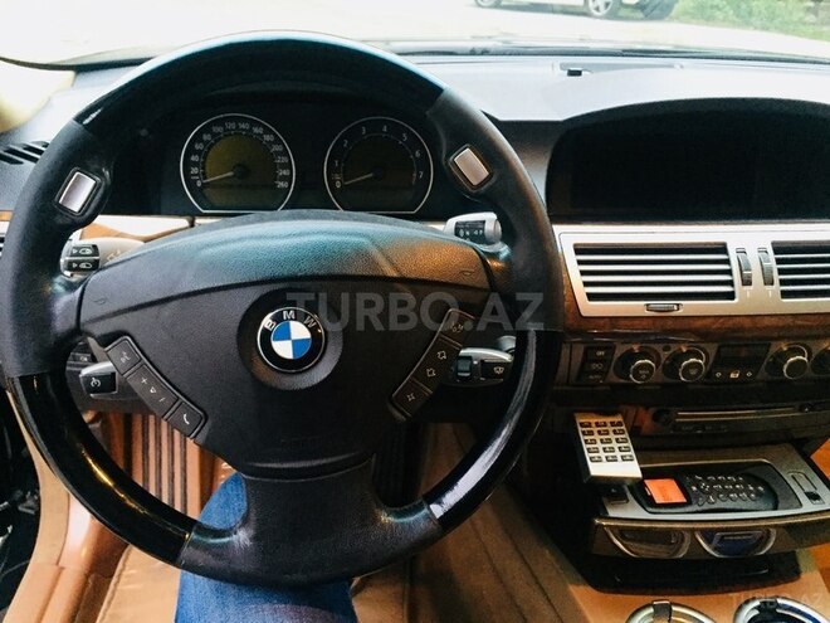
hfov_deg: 61.7
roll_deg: -1.1
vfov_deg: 48.2
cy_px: 312
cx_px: 415
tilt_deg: -28.0
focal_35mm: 29
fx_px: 695
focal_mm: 4.15
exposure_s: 1/17
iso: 400
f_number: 2.2
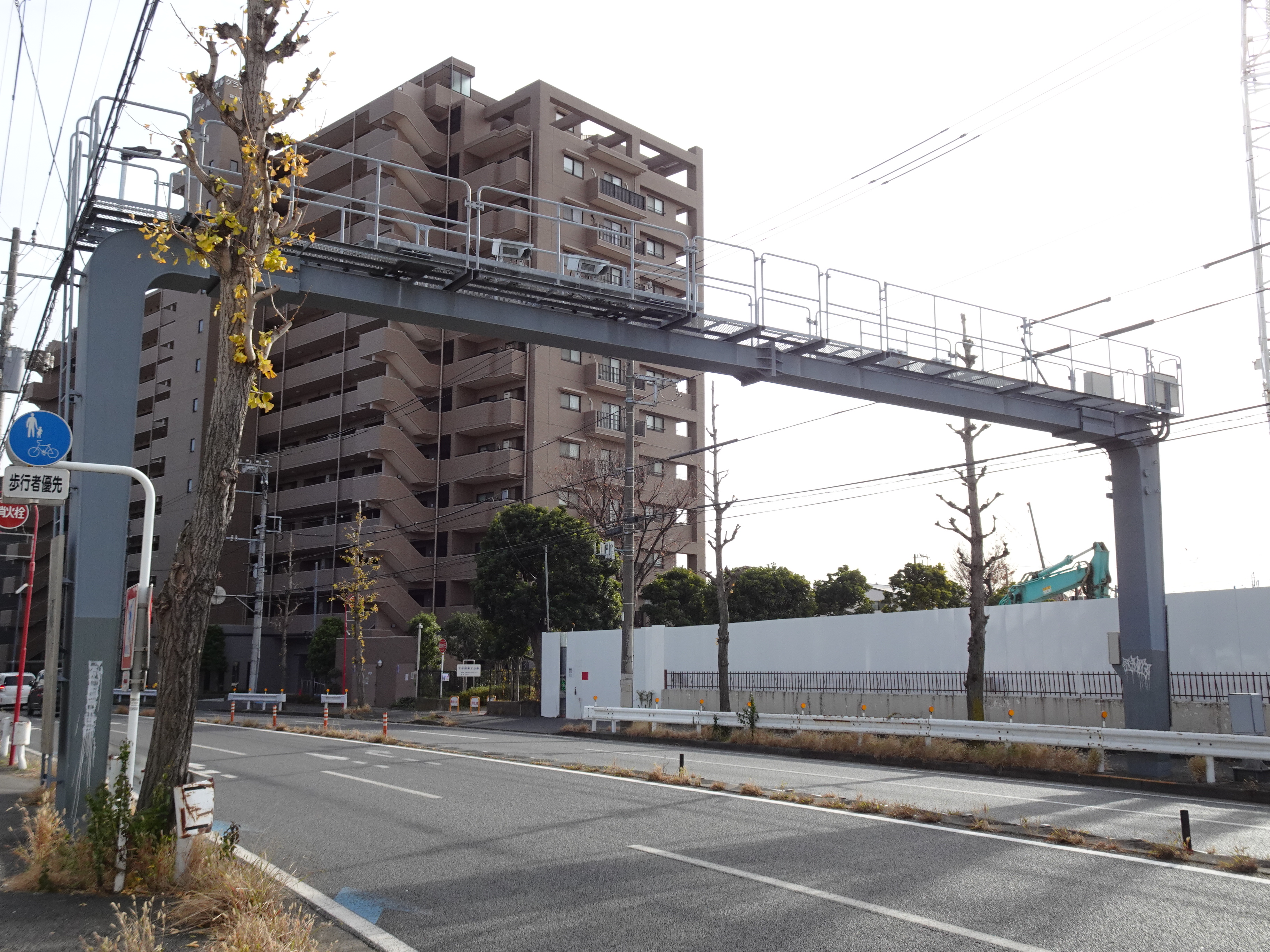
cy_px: 476
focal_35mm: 31
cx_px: 635
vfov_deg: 45.4
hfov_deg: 58.4
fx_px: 1137
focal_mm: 5.26
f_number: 4
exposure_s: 1/500
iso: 100
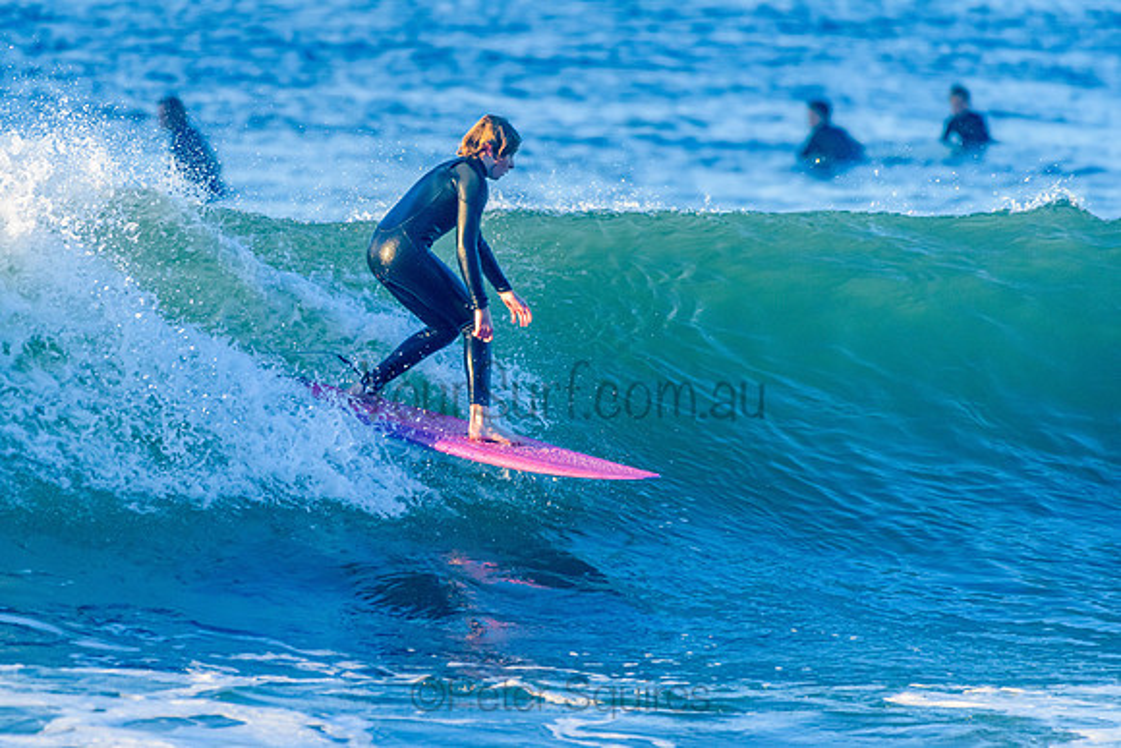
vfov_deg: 2.3
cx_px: 449
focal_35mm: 608
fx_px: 18937
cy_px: 300
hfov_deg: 3.4
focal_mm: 500
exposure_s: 1/2000
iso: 900
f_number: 5.6
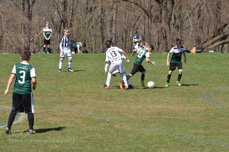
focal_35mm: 200
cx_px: 114
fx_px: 1272
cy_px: 76
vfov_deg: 6.9
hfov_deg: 10.3
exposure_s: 1/80
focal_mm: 200
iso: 360
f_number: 22
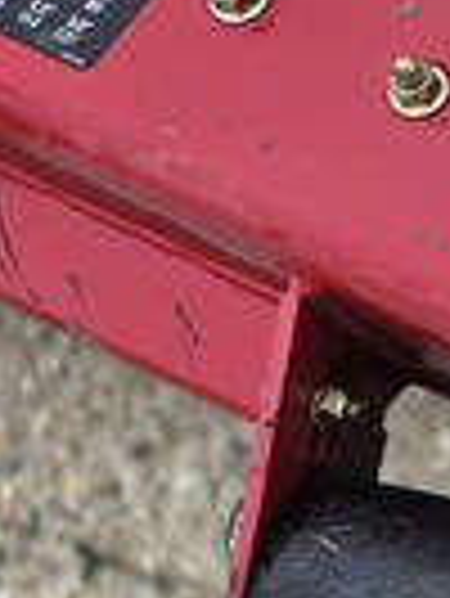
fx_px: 1194
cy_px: 279
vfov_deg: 28.1
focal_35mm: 69
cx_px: 891
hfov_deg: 16.5
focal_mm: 5.4
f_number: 1.8
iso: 80
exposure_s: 1/752
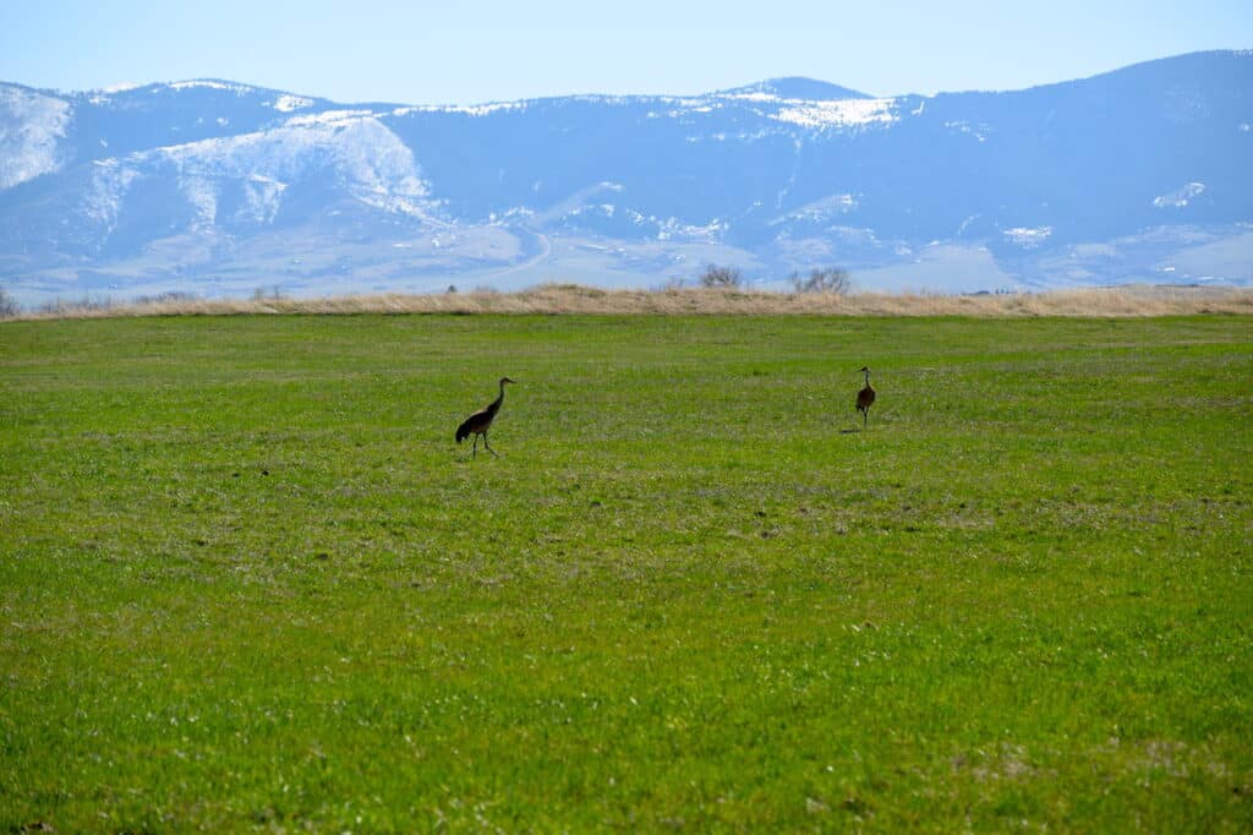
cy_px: 418
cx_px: 626
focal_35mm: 142
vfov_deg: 9.6
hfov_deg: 14.4
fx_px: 4958
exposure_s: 1/1250
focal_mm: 95
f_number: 5
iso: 400
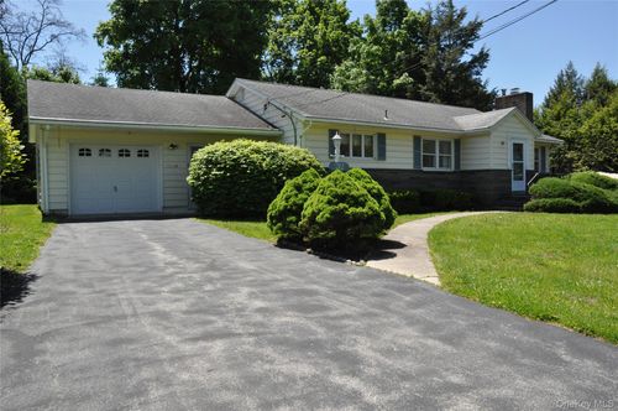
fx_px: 463
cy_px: 206
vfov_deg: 47.8
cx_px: 309
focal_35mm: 27
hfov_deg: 67.4
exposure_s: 1/800
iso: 1250
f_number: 14
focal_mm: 18
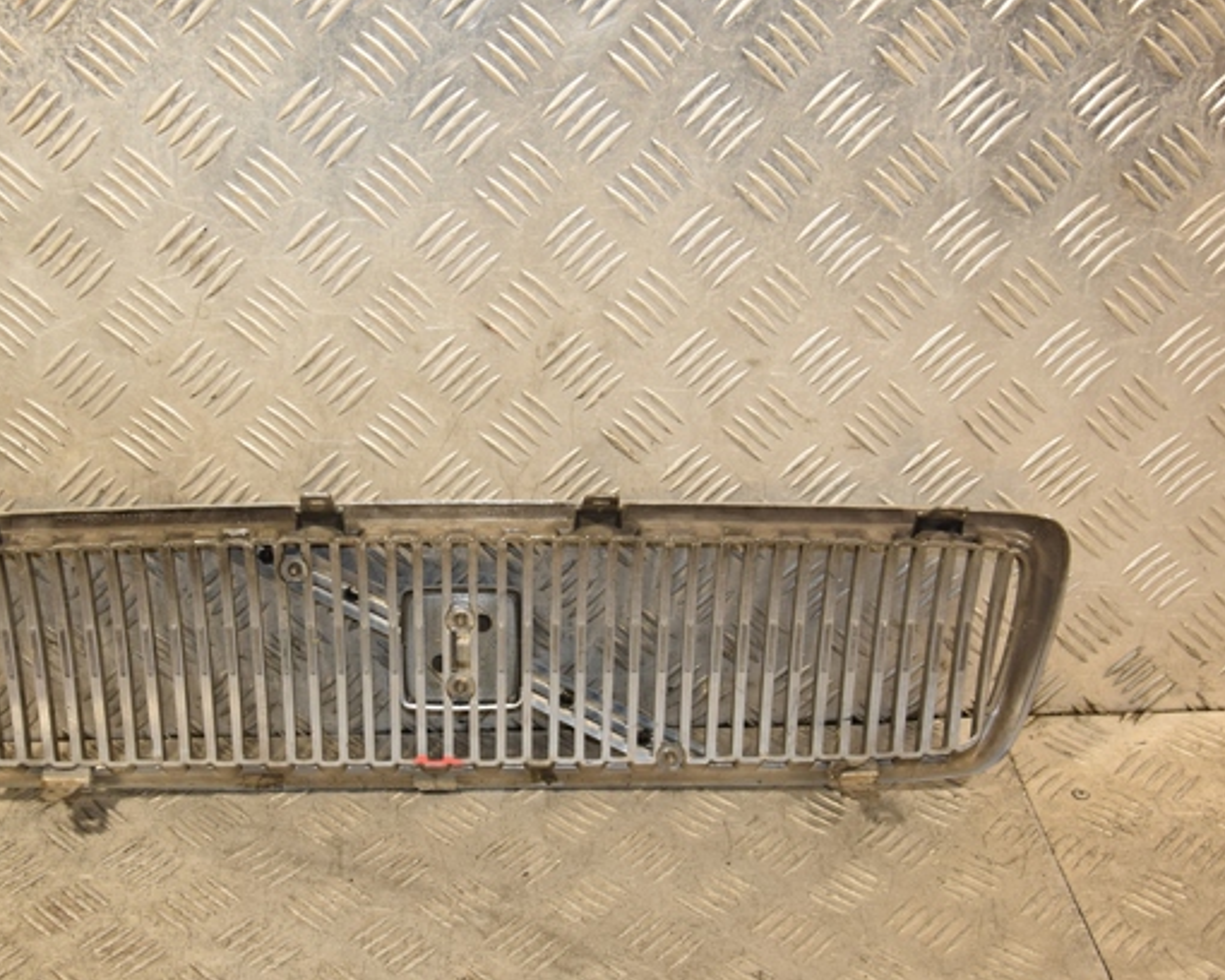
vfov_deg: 28.6
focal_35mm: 53
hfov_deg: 35.3
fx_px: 1922
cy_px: 502
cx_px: 504
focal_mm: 30
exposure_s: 1/125
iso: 800
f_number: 5
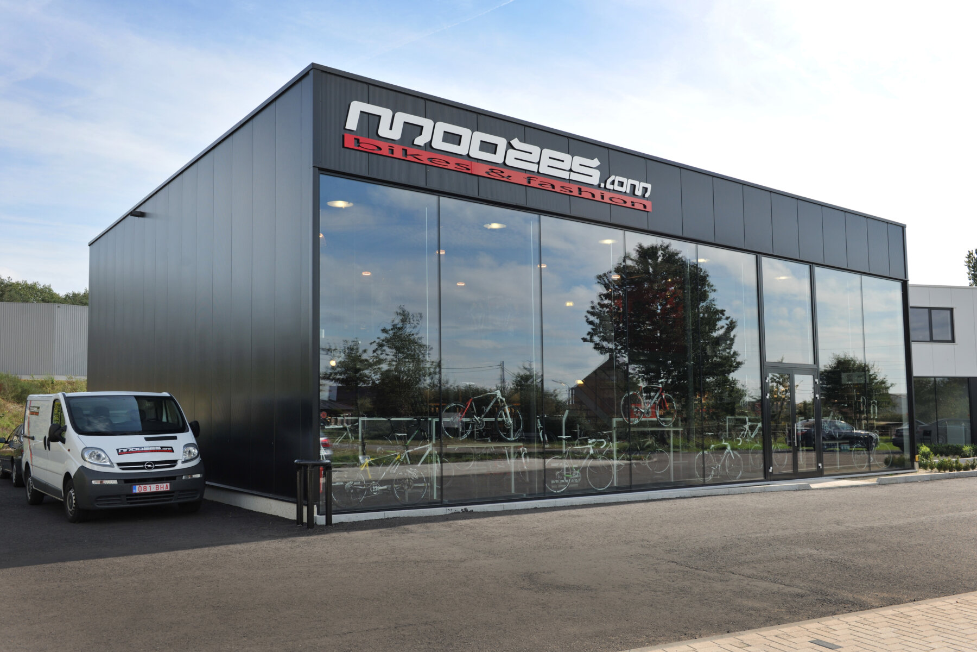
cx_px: 488
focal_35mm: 31
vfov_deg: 42.3
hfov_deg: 60.3
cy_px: 326
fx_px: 841
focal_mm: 31
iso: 200
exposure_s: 1/640
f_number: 6.3
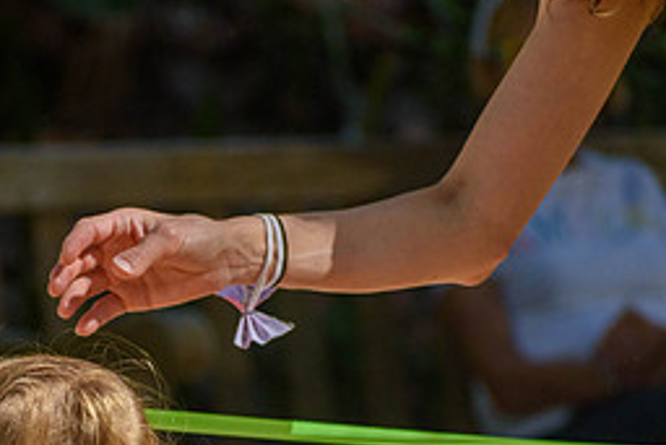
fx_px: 13216
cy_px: 485
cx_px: 26
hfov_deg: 2.9
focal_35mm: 714
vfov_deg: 1.9
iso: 400
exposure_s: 1/1250
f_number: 5.6
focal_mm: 210
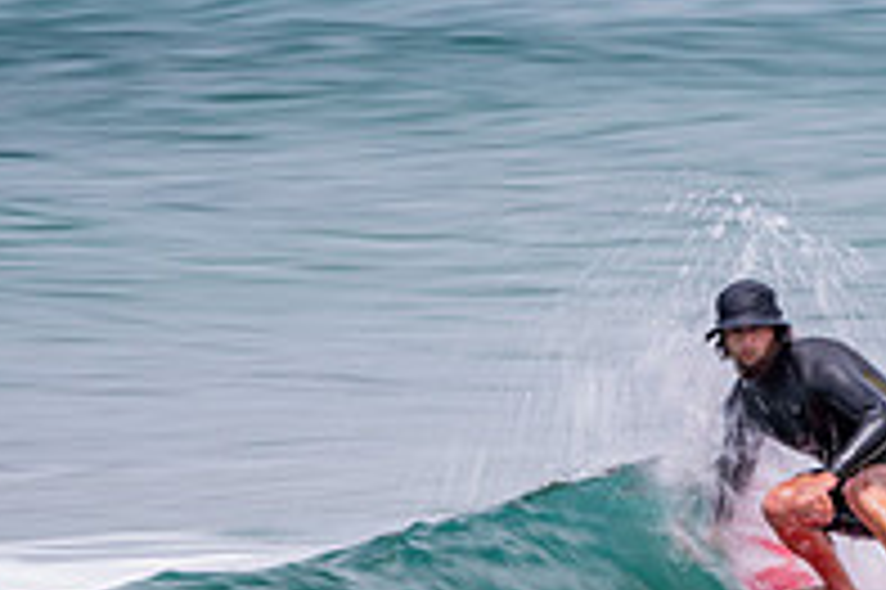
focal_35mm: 1474
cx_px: 837
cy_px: 687
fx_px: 36246
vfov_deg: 0.9
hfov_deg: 1.4
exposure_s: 1/20
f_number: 16
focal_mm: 500
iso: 64
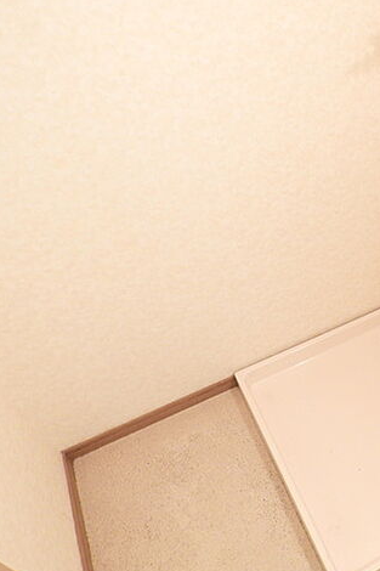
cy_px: 288
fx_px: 539
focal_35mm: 34
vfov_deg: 55.8
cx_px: 364
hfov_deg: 35.7
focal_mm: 4.3
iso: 400
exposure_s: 1/20
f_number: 3.3
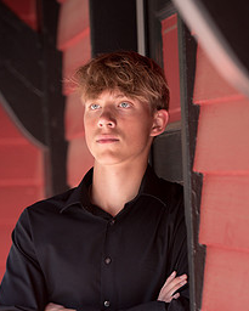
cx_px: 138
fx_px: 1897
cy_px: 225
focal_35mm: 206
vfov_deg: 9.4
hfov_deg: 7.5
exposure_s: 1/400
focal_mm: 125
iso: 800
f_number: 3.2
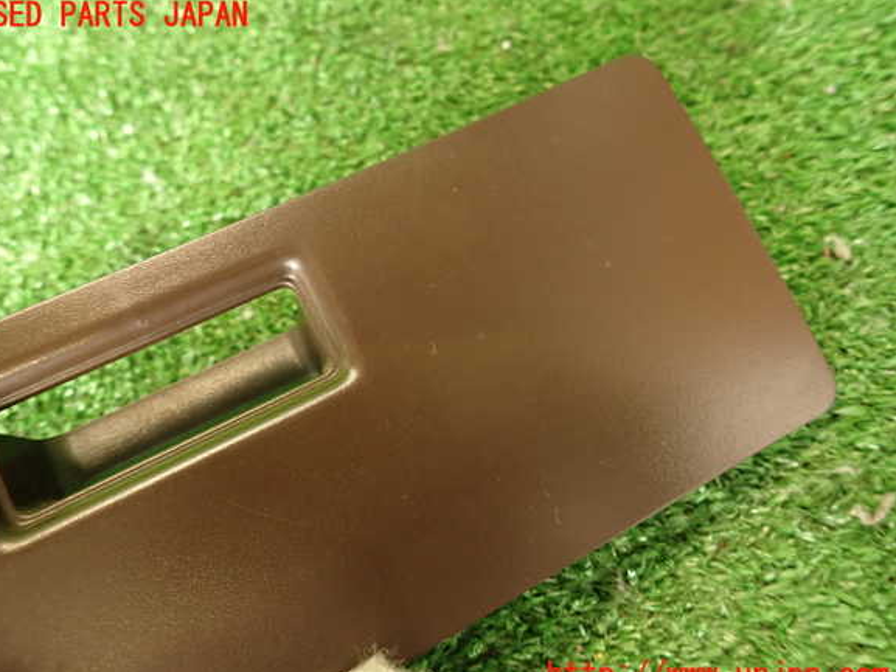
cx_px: 432
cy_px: 346
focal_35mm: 26
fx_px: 673
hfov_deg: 67.3
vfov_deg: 53.1
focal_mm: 4.5
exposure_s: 1/30
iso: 250
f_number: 2
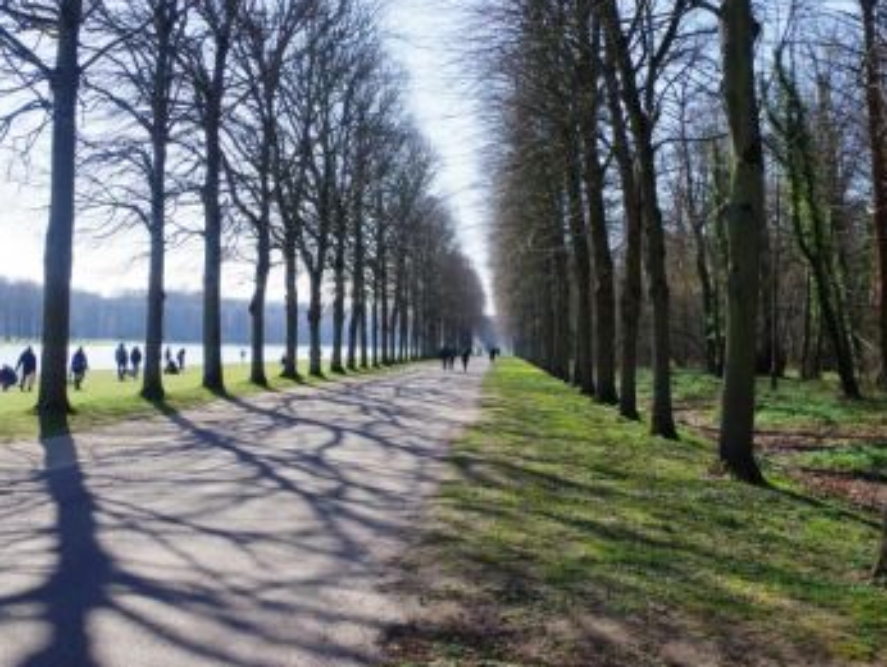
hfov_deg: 46.1
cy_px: 330
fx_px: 1042
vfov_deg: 35.5
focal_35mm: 41
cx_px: 420
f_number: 14
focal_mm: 24.38
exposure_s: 1/800
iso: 1600
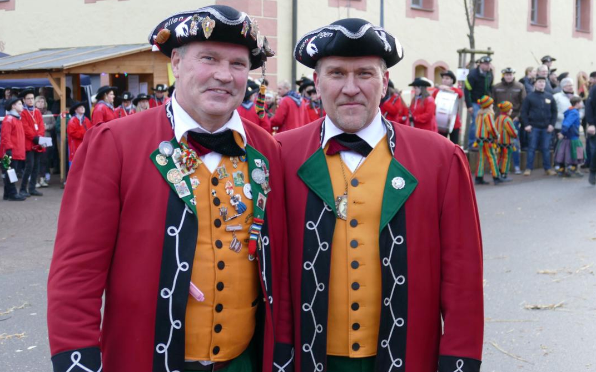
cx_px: 300
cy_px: 202
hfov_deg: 29.8
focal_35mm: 69
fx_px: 1121
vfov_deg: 18.9
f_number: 3.6
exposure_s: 1/80
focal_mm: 22.94
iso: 500
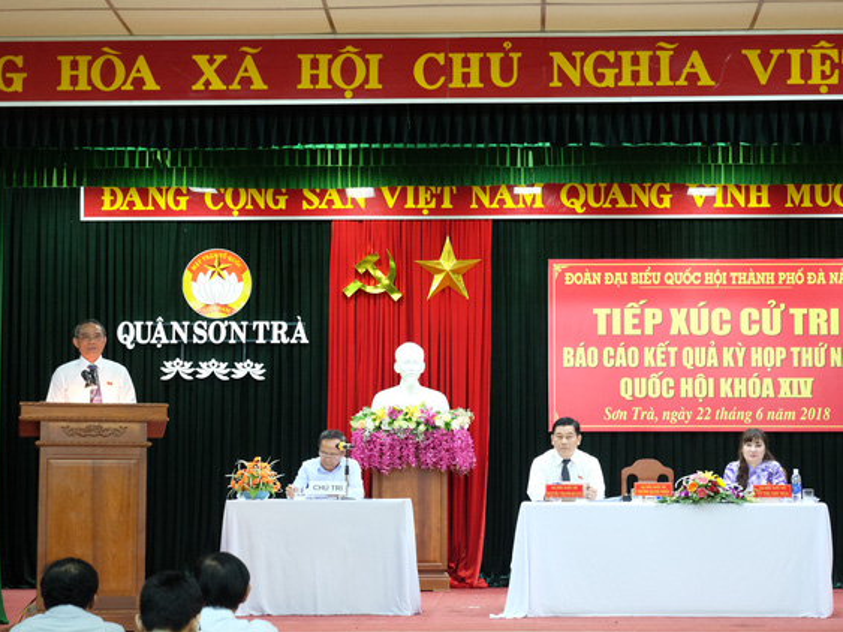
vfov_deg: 18.0
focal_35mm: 82
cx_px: 442
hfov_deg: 23.8
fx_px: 1997
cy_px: 317
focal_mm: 50
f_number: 4.5
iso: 2000
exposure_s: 1/20
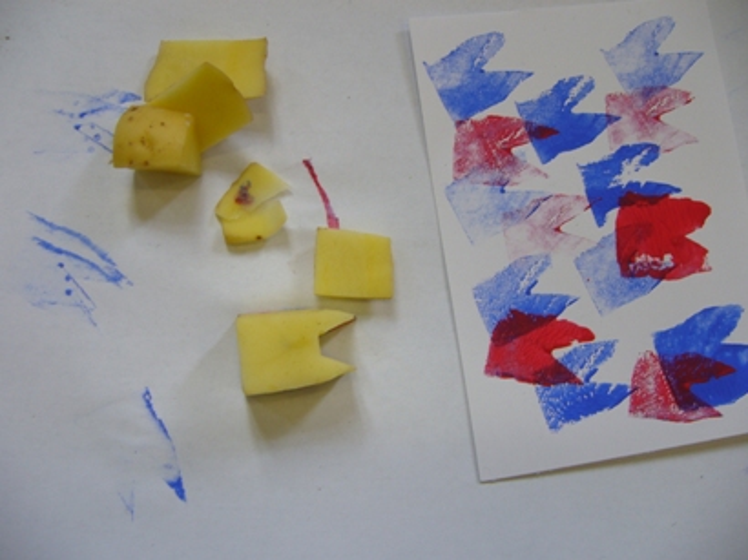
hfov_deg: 52.7
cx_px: 374
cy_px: 280
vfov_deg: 40.7
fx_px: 756
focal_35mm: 35
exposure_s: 1/40
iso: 80
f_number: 2.8
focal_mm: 5.8
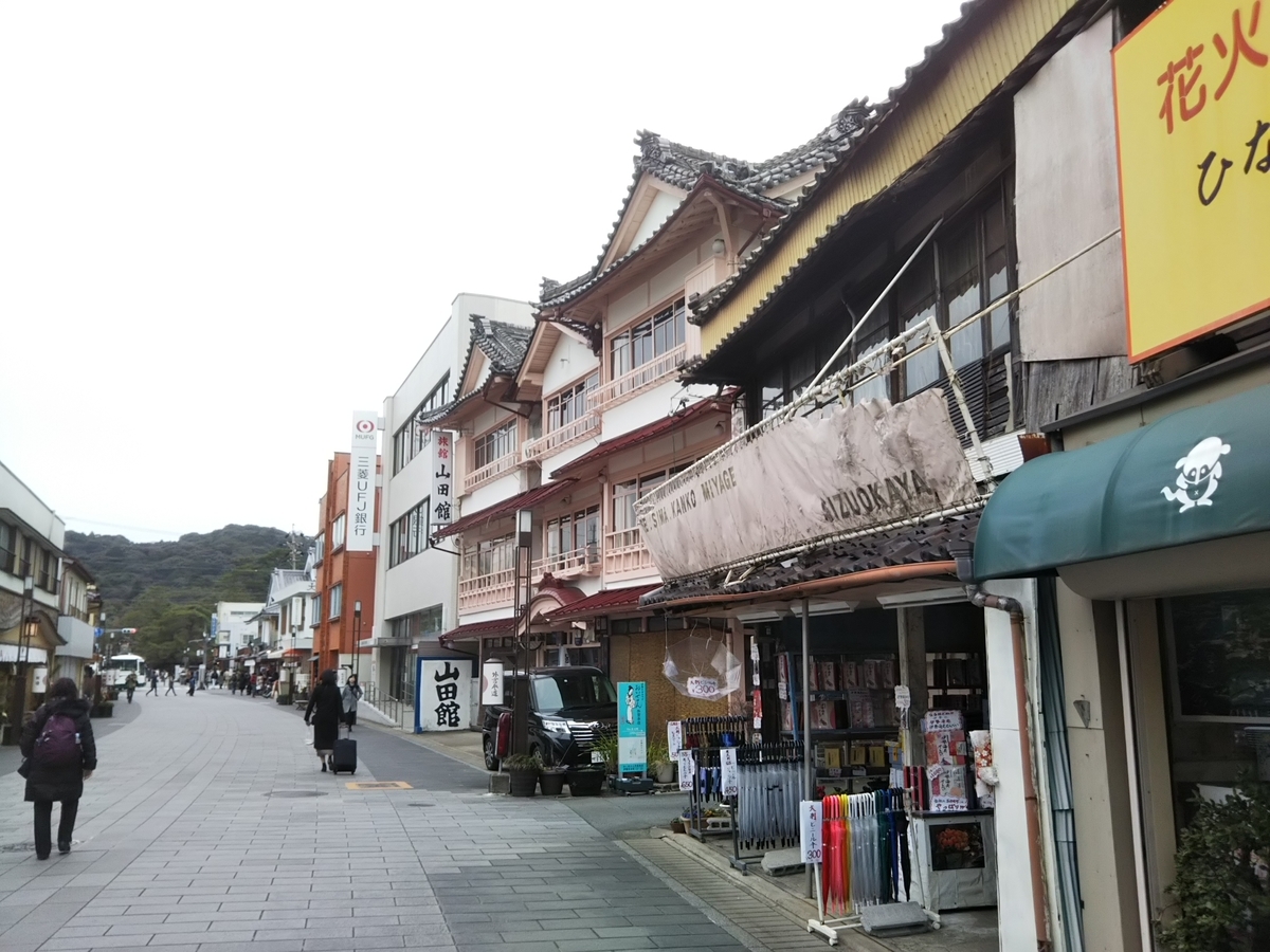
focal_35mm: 30
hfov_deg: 60.0
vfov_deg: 46.8
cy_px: 476
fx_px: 1101
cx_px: 635
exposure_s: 1/198
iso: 20
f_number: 2.2
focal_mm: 4
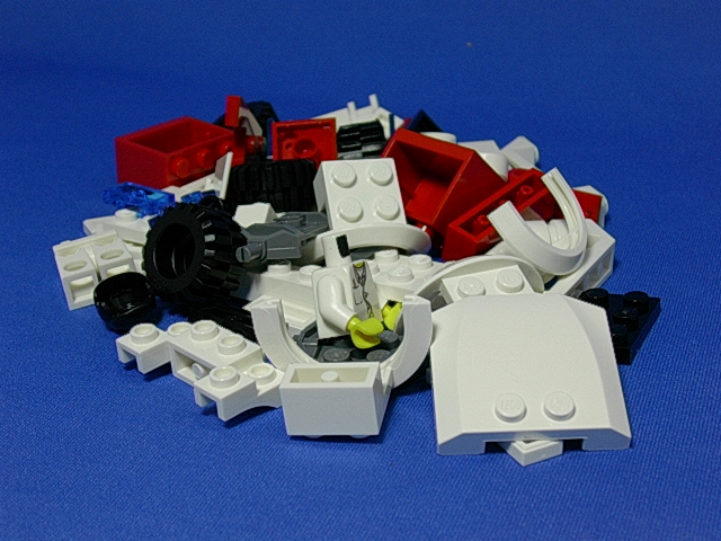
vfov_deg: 23.3
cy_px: 270
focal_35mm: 63
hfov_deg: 30.7
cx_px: 360
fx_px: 1312
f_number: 3.5
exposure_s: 1/47.9
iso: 70
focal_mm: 9.6
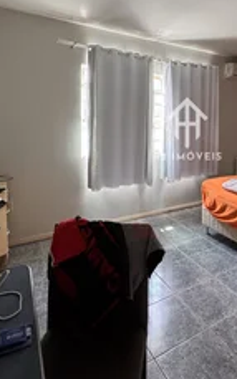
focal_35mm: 25
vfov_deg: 70.7
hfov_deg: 46.8
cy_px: 131
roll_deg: -0.9
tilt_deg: -2.3
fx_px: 259
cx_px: 187
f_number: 2.2
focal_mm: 2.22
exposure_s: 1/90
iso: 320
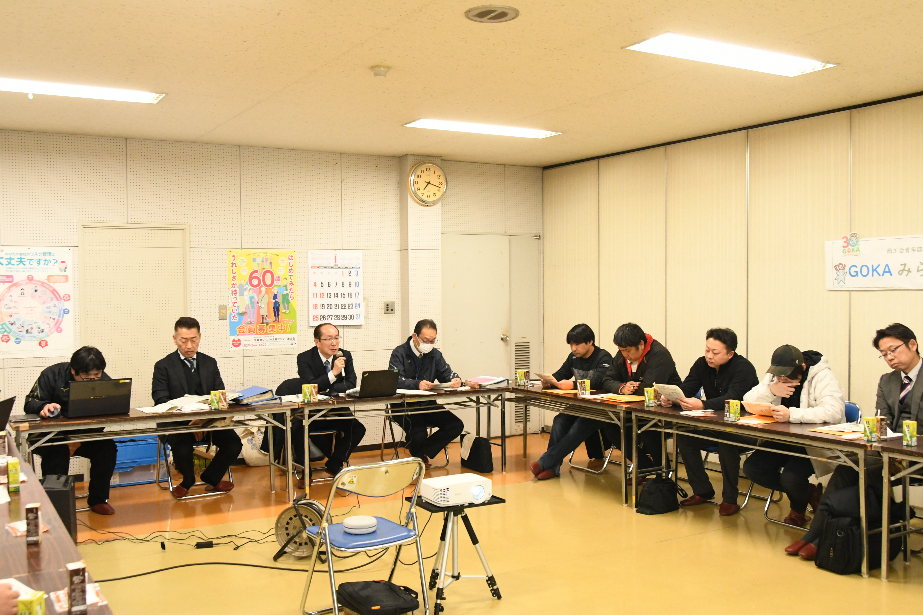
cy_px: 308
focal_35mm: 33
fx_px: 846
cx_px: 462
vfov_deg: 40.0
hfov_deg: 57.2
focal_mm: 22
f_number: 7.1
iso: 2500
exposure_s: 1/60
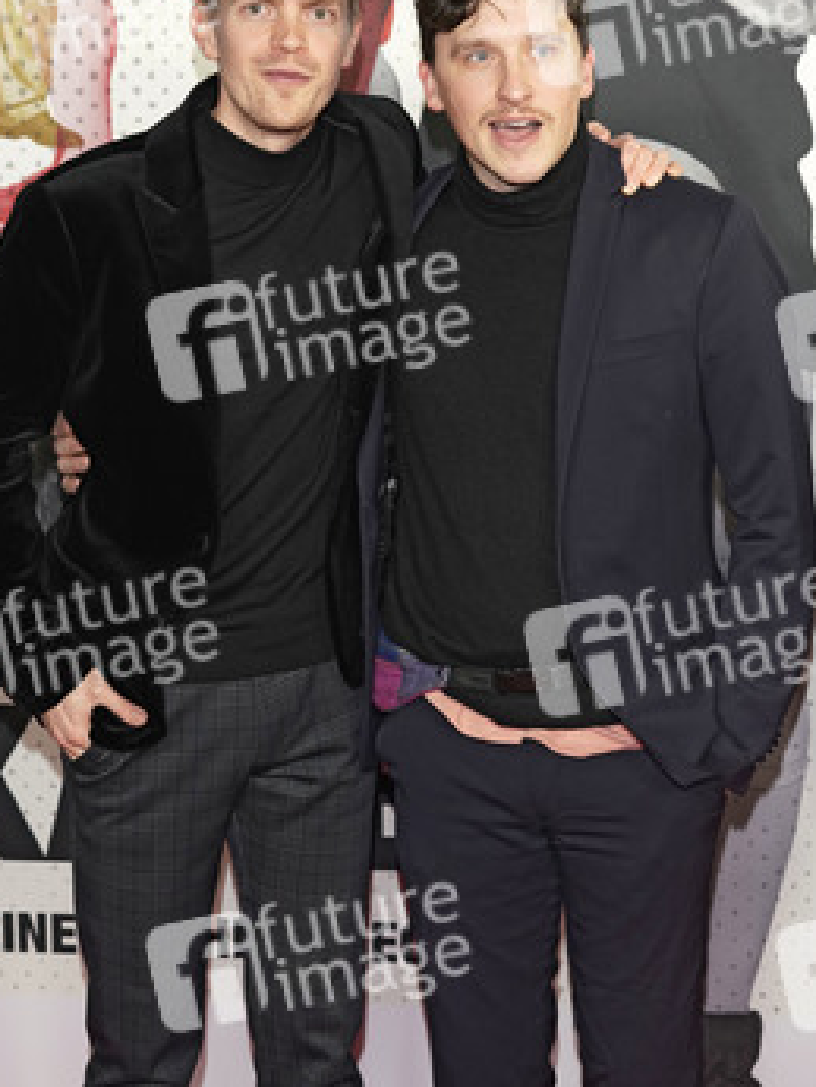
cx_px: 400
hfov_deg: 18.7
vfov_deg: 24.7
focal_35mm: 79
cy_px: 485
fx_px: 2481
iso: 1600
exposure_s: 1/250
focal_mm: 71
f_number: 5.6
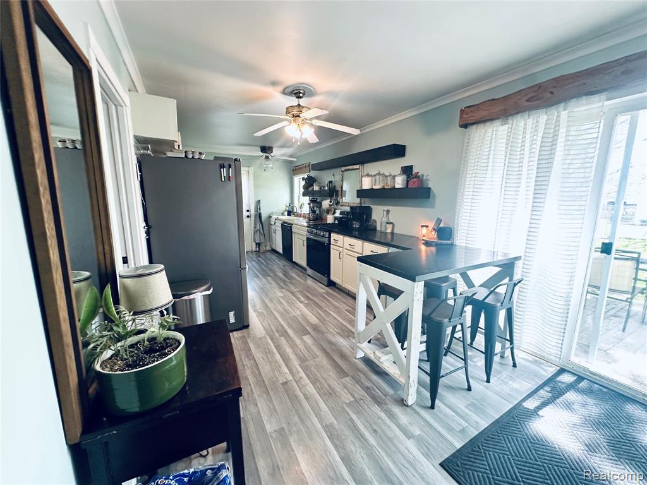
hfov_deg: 102.1
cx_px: 324
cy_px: 242
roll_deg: -2.0
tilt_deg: -8.6
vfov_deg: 85.7
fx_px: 262
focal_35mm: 14
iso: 200
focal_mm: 2.22
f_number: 2.2
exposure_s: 1/60
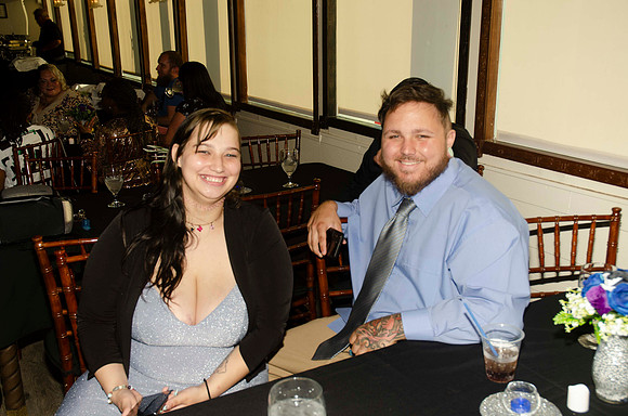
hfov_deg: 51.4
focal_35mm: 38
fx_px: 653
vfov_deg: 35.3
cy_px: 208
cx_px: 314
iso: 100
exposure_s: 1/250
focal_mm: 25
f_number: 5.6
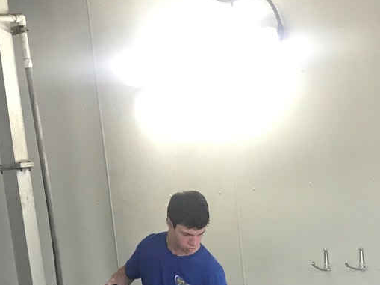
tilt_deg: -15.7
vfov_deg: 12.2
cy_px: 514
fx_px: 1218
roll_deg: +6.1
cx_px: 272
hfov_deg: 17.7
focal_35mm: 111
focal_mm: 3.99
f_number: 1.8
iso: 32
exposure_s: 1/31
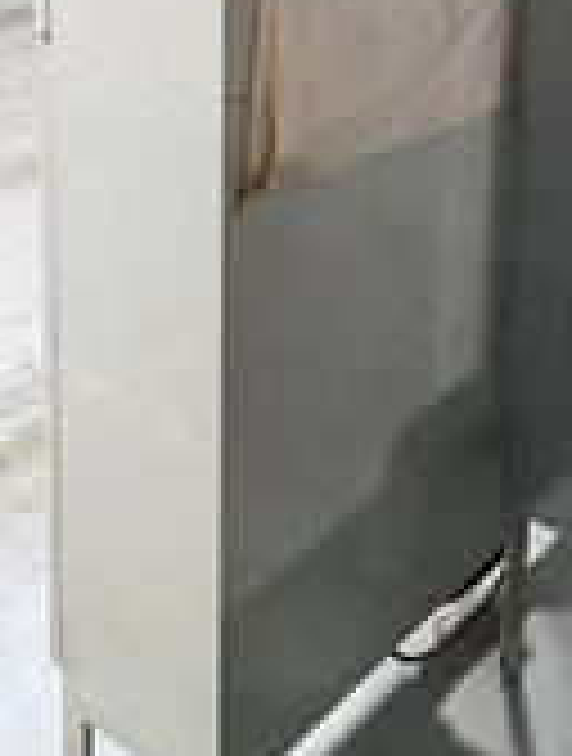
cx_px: 601
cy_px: -99
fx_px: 1250
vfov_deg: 29.9
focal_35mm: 57
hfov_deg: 24.4
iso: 1007
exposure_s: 1/286
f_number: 1.68
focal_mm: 6.9
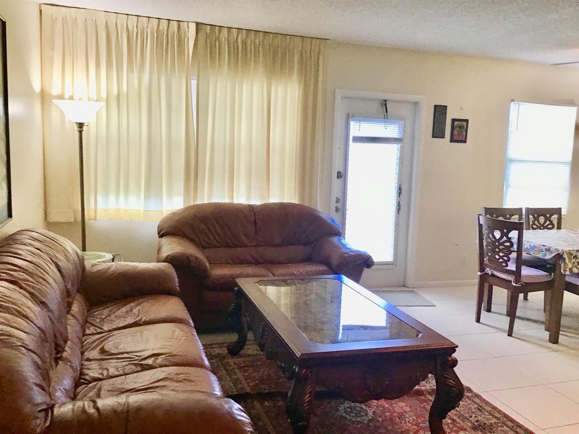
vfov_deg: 45.4
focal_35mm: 31
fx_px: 519
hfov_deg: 58.4
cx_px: 290
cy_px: 217
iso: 40
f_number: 2.4
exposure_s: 1/30
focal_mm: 3.3
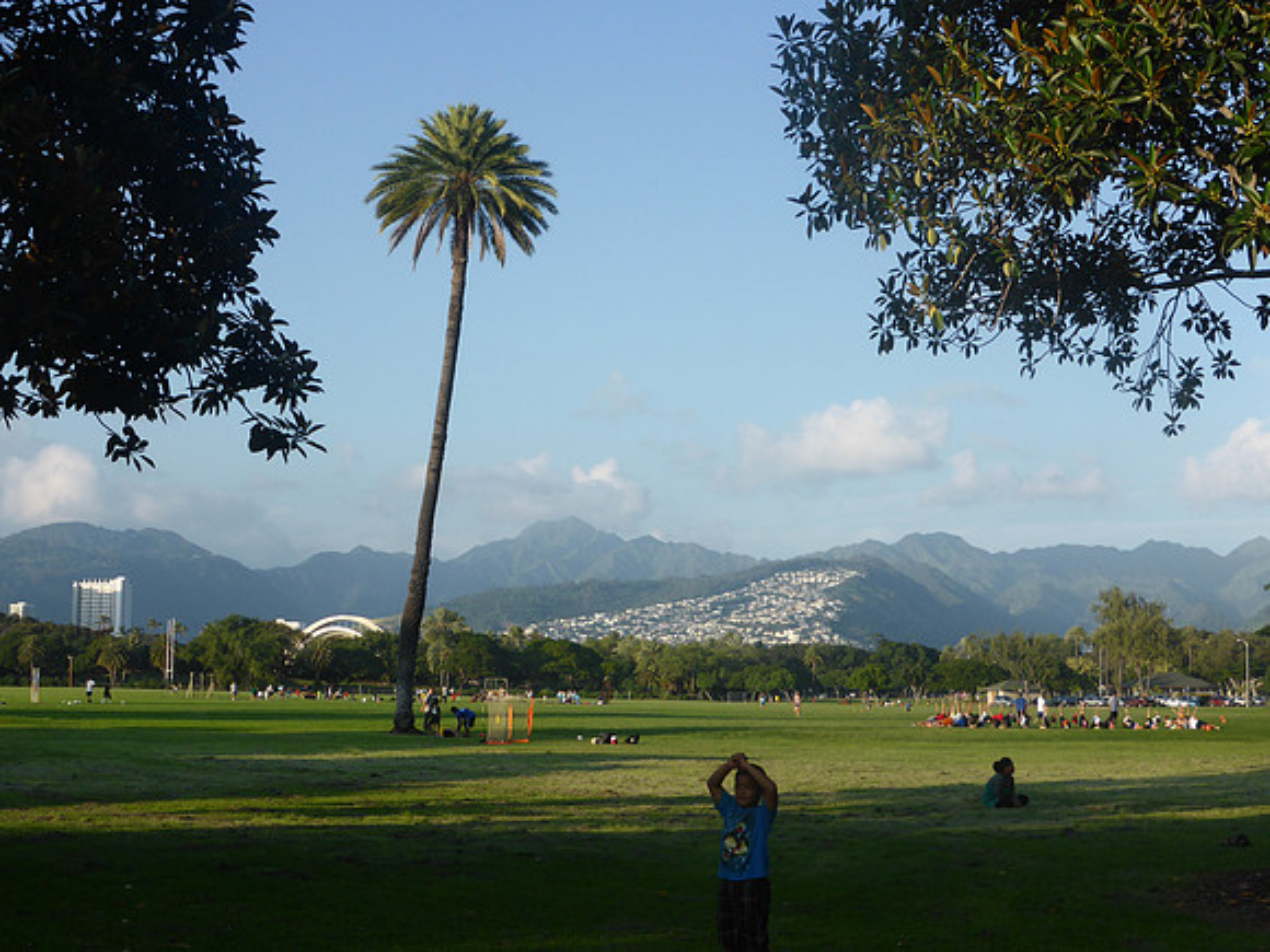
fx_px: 1944
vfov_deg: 27.5
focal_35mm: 53
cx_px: 635
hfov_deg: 36.2
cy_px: 476
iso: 100
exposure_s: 1/500
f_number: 4.4
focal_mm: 9
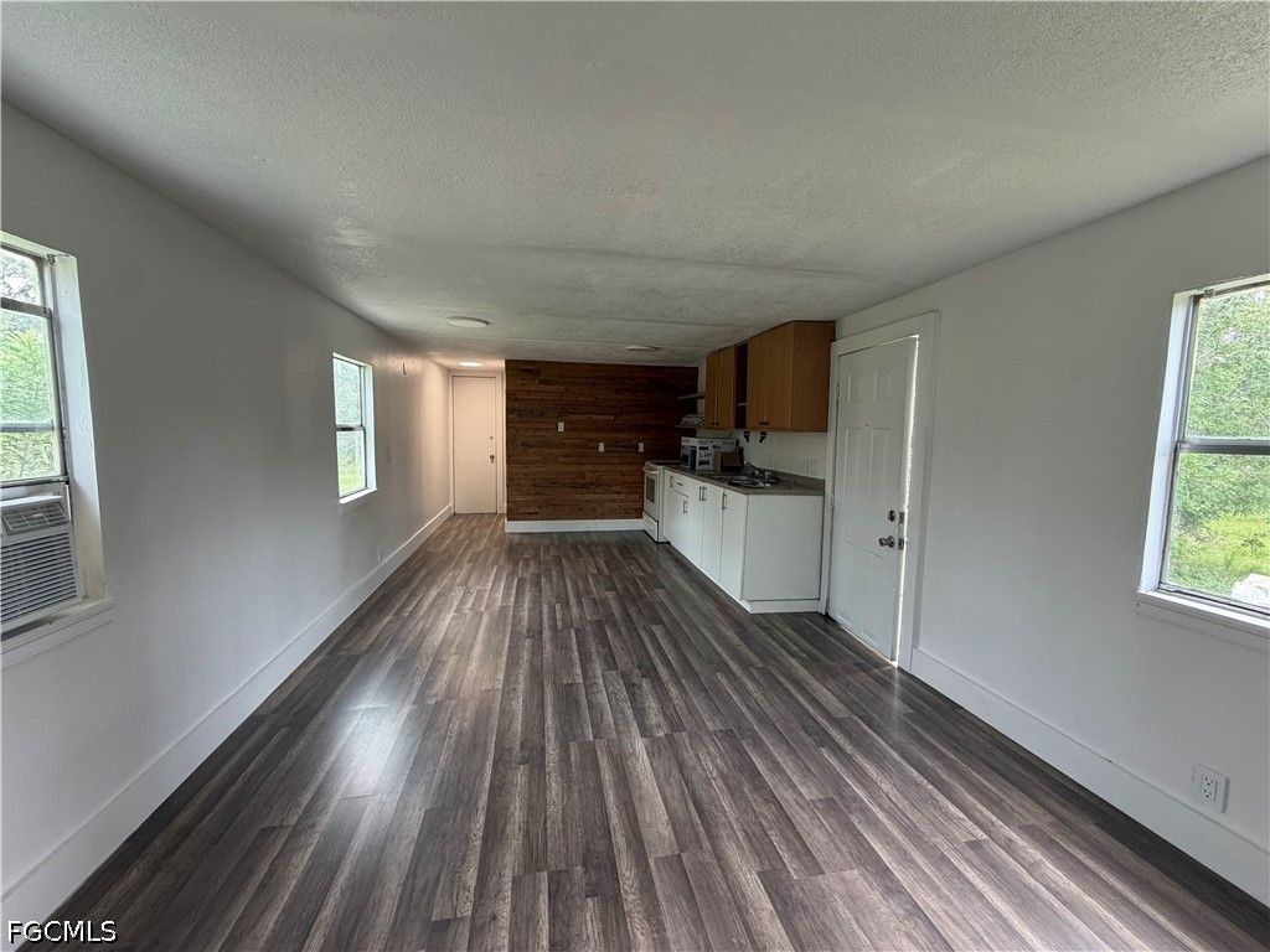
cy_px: 476
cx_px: 635
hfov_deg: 102.1
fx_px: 514
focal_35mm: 14
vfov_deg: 85.7
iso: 200
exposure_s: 1/121
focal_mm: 2.22
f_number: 2.2
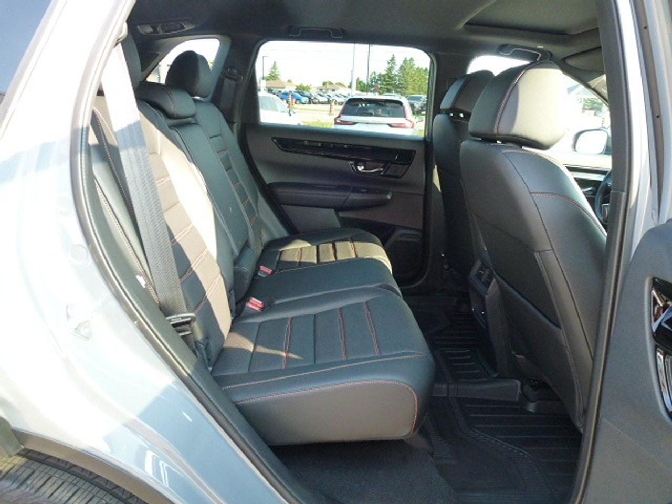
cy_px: 252
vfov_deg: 56.8
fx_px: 466
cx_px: 336
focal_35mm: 24
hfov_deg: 71.6
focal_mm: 4.3
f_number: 3.3
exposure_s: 1/60
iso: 250
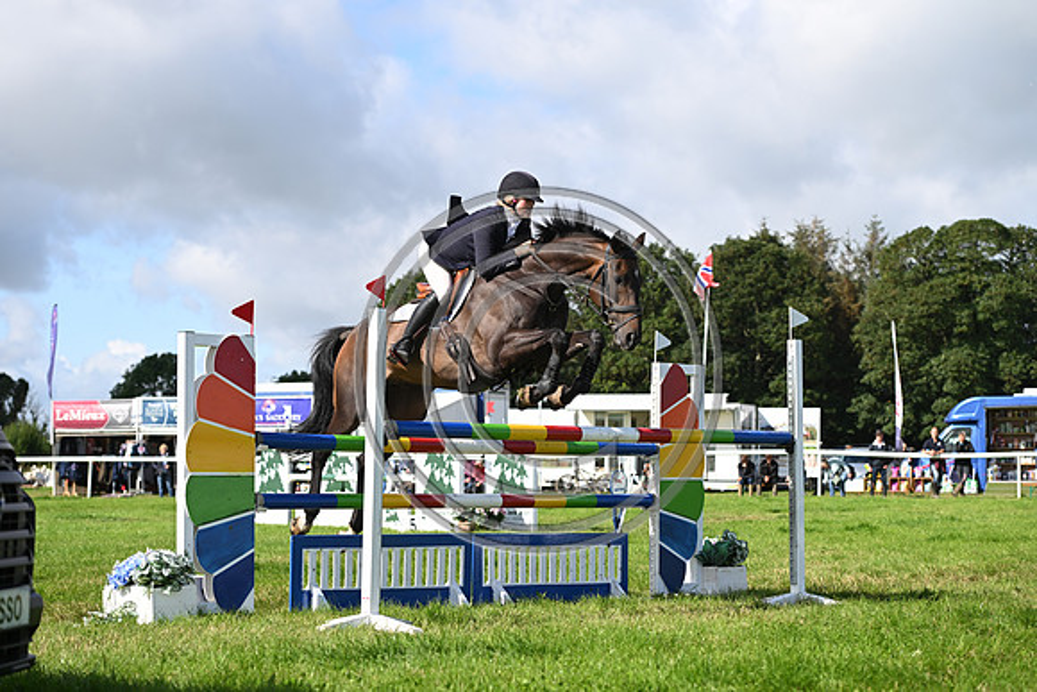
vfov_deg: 17.1
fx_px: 2305
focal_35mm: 80
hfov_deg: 25.4
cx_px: 518
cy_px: 346
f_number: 4
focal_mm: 80
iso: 200
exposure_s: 1/1250
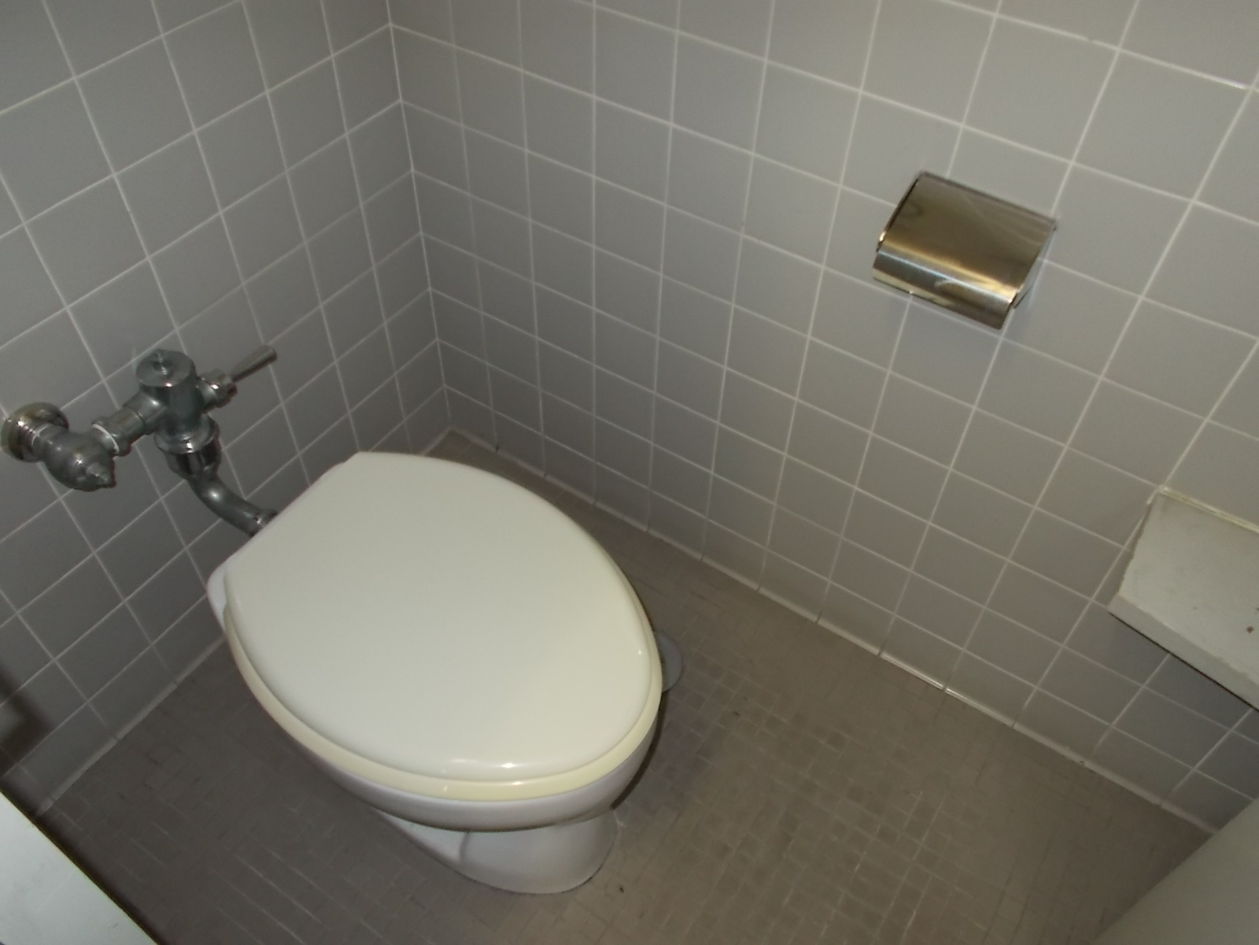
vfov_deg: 46.8
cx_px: 630
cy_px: 472
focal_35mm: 30
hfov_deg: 60.0
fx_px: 1091
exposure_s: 1/25
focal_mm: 5.3
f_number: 3.4
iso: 200
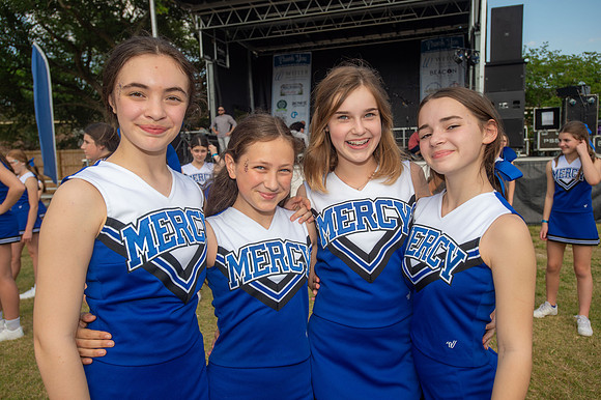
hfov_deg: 65.5
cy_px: 200
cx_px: 300
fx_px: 467
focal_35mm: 28
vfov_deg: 46.4
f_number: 6.3
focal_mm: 28
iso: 100
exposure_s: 1/200
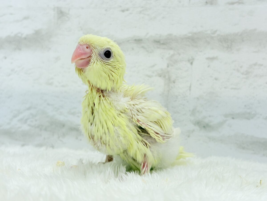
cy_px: 100
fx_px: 401
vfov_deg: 28.0
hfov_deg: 36.8
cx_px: 134
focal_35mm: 52
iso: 64
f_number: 1.6
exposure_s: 1/100
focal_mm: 5.96
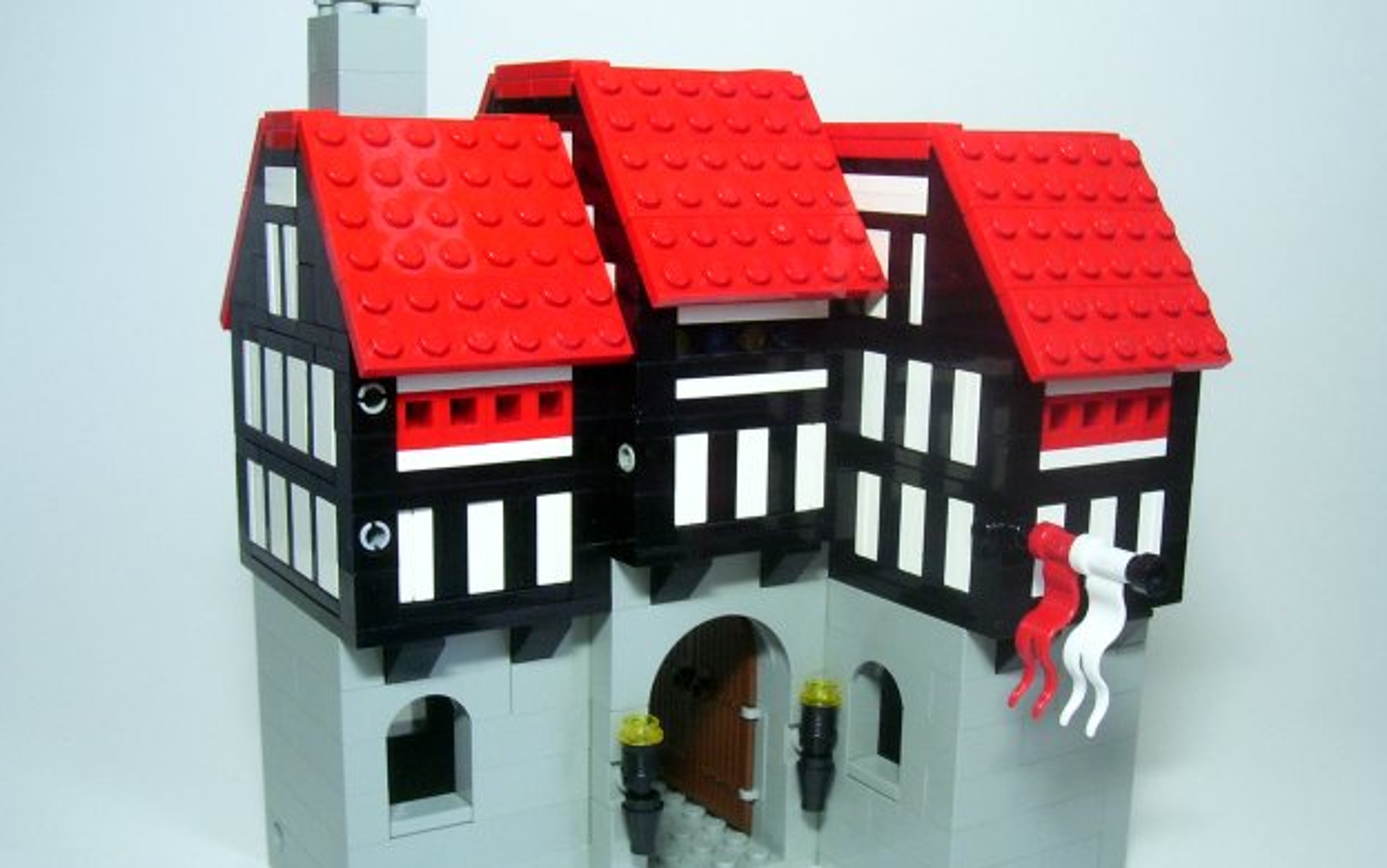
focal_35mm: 37
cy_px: 461
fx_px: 1399
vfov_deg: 34.5
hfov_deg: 52.7
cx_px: 681
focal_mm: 5.6
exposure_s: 1/30
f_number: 2.7
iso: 160
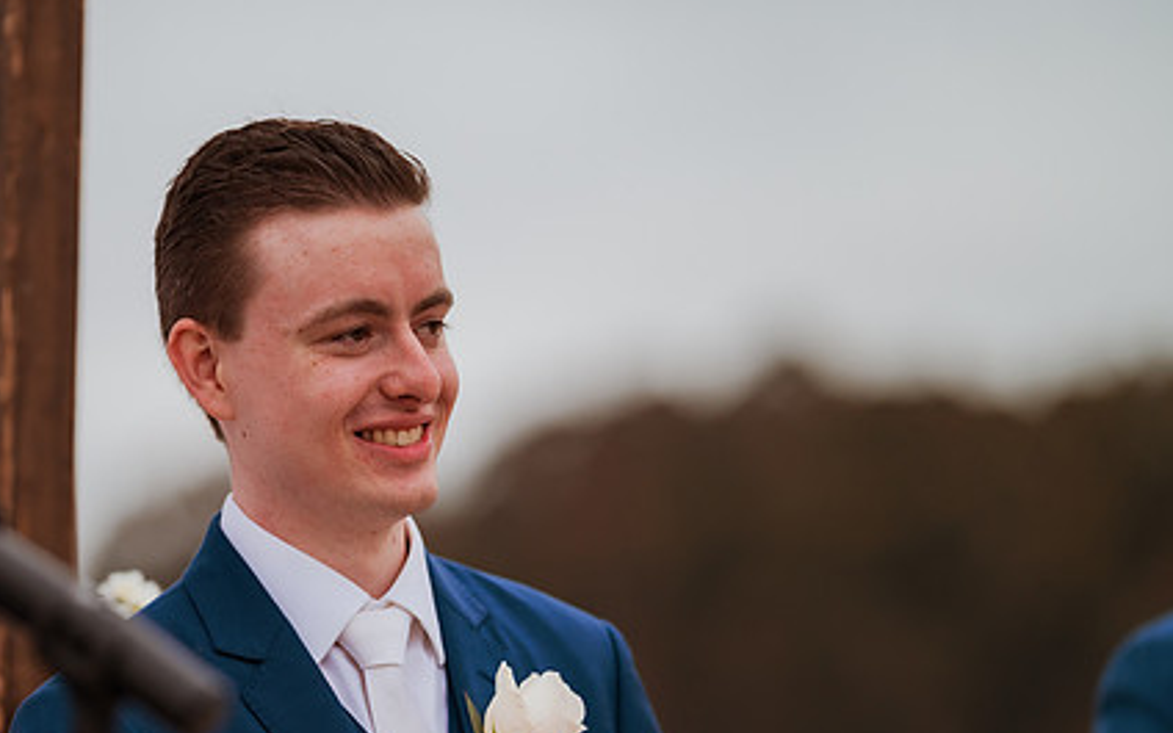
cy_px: 445
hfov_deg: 11.1
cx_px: 382
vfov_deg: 7.0
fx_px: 6010
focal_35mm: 188
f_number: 1.8
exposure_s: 1/3200
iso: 500
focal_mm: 135
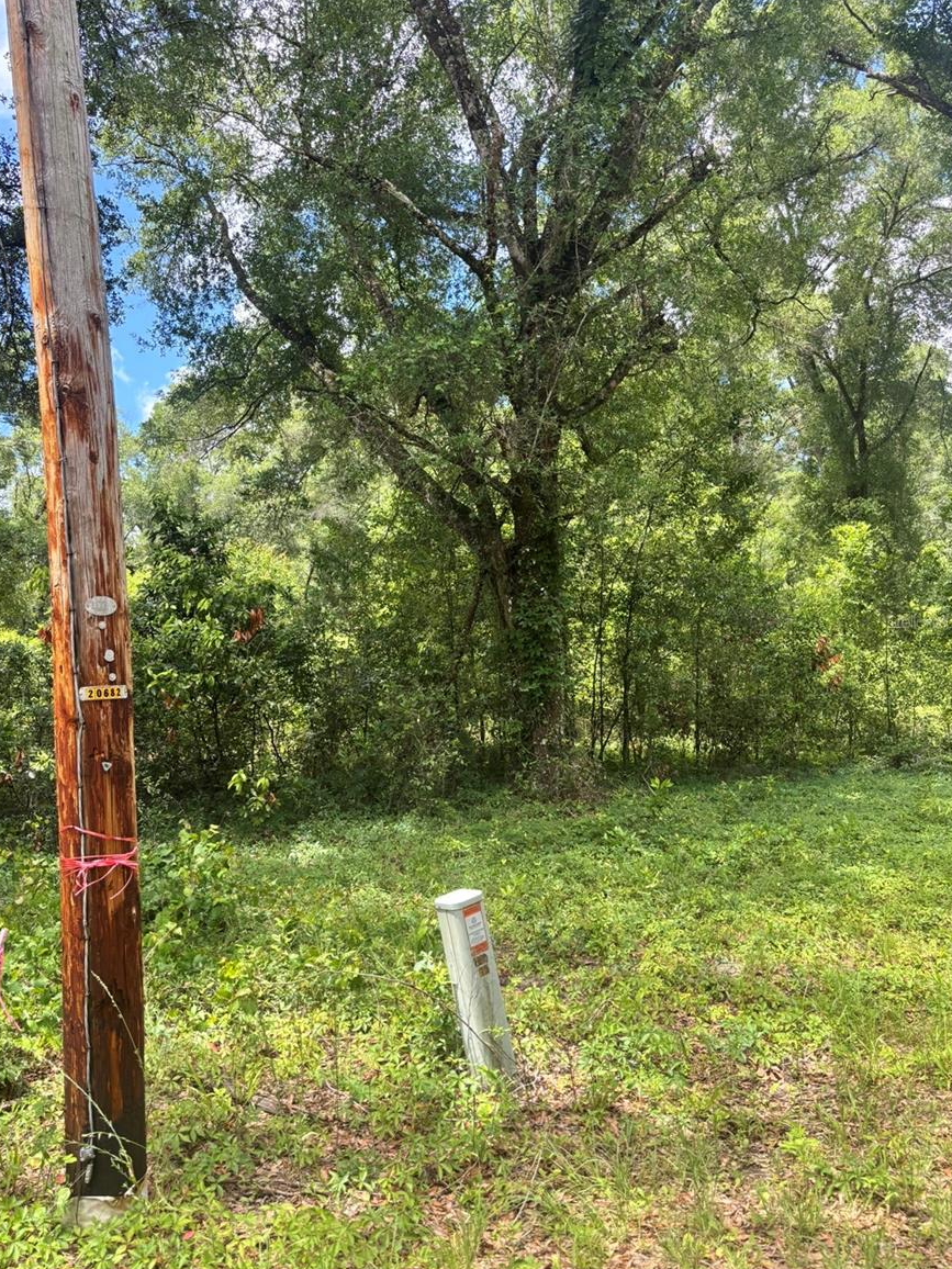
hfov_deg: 51.4
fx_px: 990
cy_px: 621
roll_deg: +1.2
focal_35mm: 27
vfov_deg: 65.3
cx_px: 471
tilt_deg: +1.9
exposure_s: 1/423
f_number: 1.6
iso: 50
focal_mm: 5.96
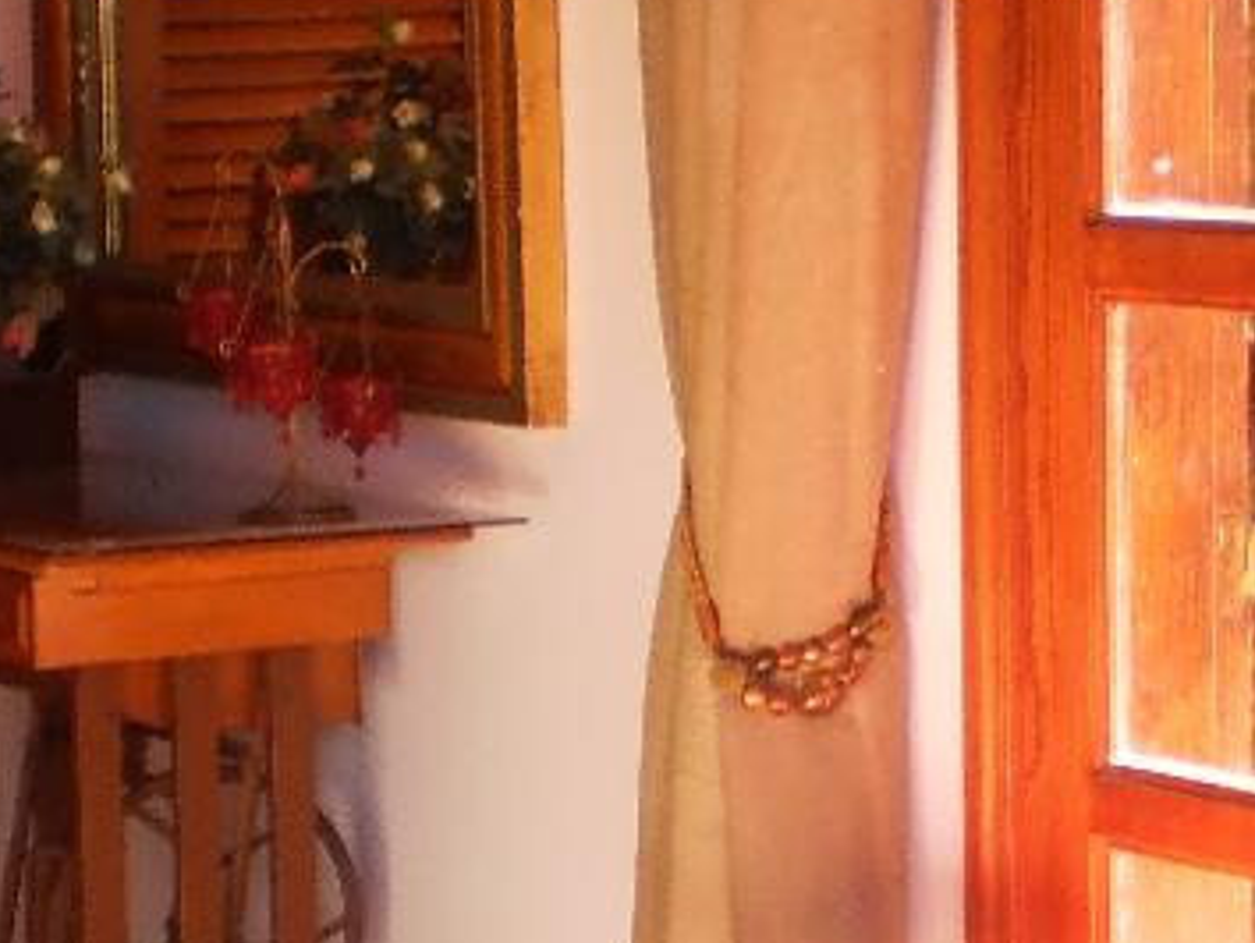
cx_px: 833
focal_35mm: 130
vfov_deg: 11.4
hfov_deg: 15.1
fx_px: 4716
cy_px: 571
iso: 100
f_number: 3.1
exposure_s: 1/60
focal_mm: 6.3
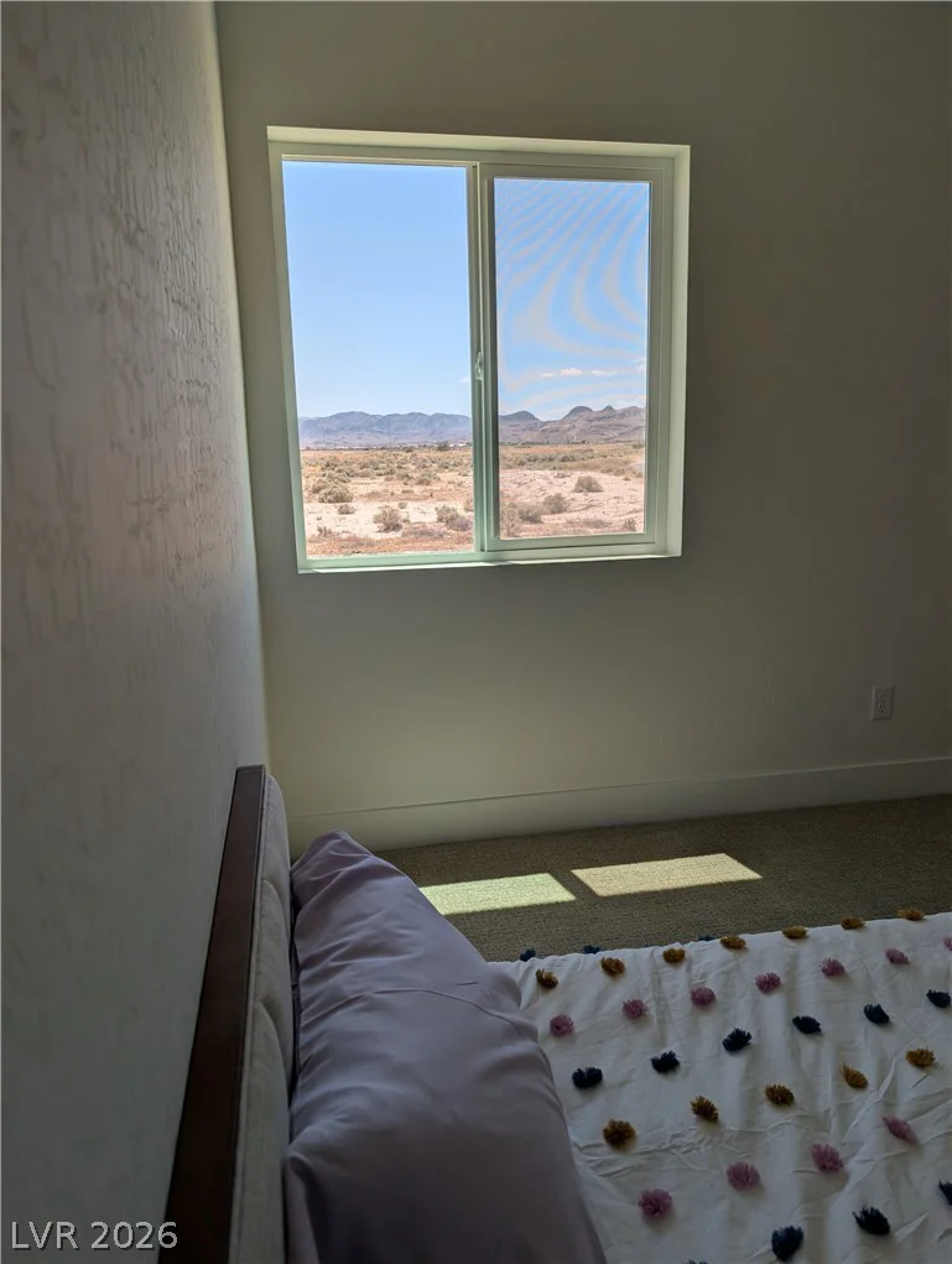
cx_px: 476
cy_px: 632
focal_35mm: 24
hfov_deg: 56.9
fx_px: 878
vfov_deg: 71.5
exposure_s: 1/565
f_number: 1.68
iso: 22
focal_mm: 6.9
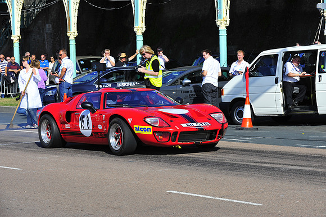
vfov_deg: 11.0
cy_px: 108
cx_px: 163
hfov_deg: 16.4
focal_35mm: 125
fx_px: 1131
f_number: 10
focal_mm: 125
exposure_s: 1/800
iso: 400
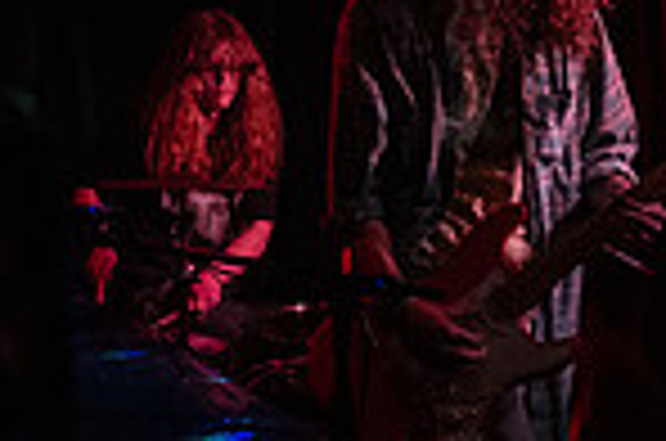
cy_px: 63
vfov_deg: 12.8
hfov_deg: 19.2
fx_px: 1957
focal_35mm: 106
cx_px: 464
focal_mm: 27
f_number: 3.2
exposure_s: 1/400
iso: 10000
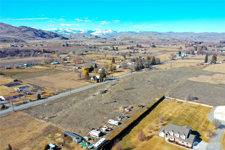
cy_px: 75
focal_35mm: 28
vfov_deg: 46.4
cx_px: 112
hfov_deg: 65.5
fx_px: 175
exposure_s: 1/320
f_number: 5.6
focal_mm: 10.26
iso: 100
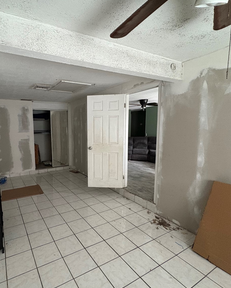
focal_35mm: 19
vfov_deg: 83.3
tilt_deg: -7.0
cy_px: 147
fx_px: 162
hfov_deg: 68.9
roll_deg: +1.0
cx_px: 78
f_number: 2.2
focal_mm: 2.22
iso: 500
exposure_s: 1/60
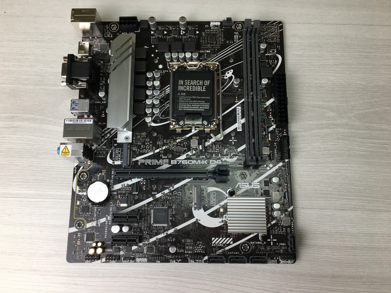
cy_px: 142
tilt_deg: -78.7
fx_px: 339
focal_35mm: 30
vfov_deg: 46.8
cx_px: 191
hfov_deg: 60.0
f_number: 2.2
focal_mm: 4.15
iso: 40
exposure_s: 1/100
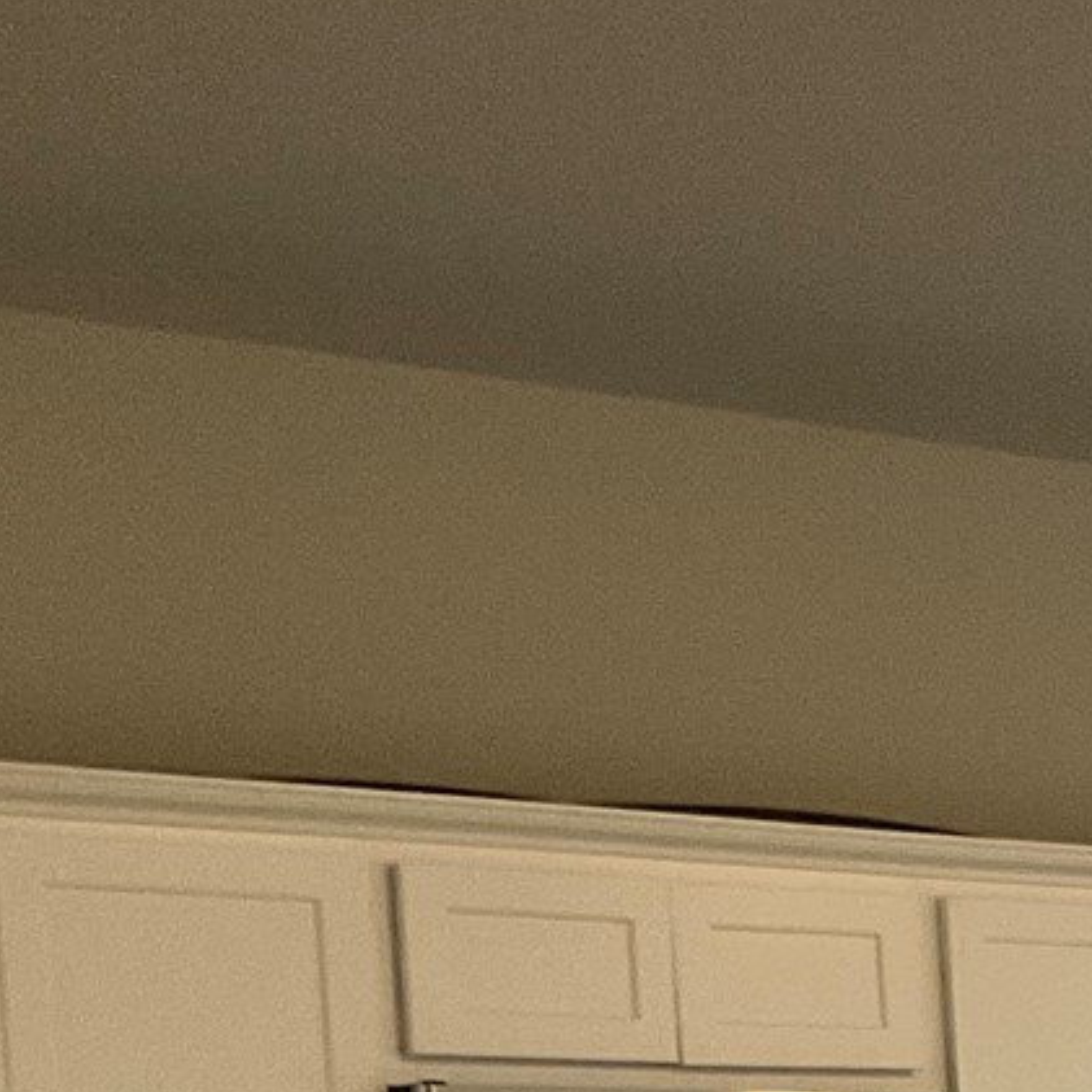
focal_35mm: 117
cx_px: 1808
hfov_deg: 13.7
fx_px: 4176
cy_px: 1707
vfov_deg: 13.9
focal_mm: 3
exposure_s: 1/60
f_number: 1.8
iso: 250
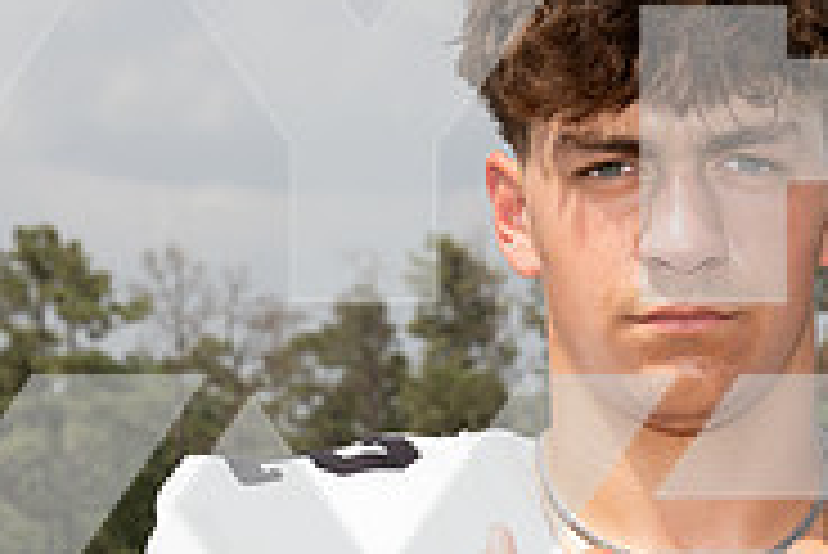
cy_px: 615
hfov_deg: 9.5
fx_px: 4995
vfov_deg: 6.3
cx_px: 567
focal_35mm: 217
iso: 160
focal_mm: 69
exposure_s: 1/250
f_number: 11
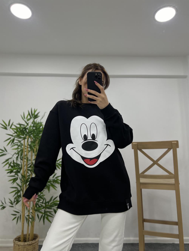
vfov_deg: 67.3
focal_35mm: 26
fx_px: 189
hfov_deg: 53.1
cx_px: 94
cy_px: 126
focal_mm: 5.7
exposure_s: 1/121
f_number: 1.5
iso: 40
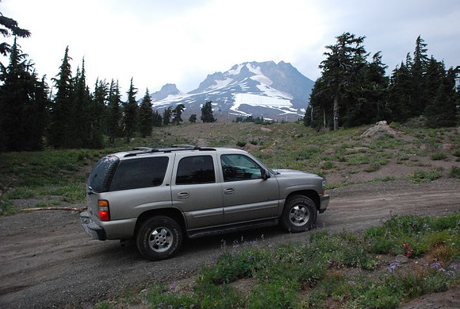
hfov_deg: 57.1
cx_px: 230
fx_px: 422
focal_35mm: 33
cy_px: 154
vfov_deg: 40.1
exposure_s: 1/4000
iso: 1600
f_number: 4
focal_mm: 22
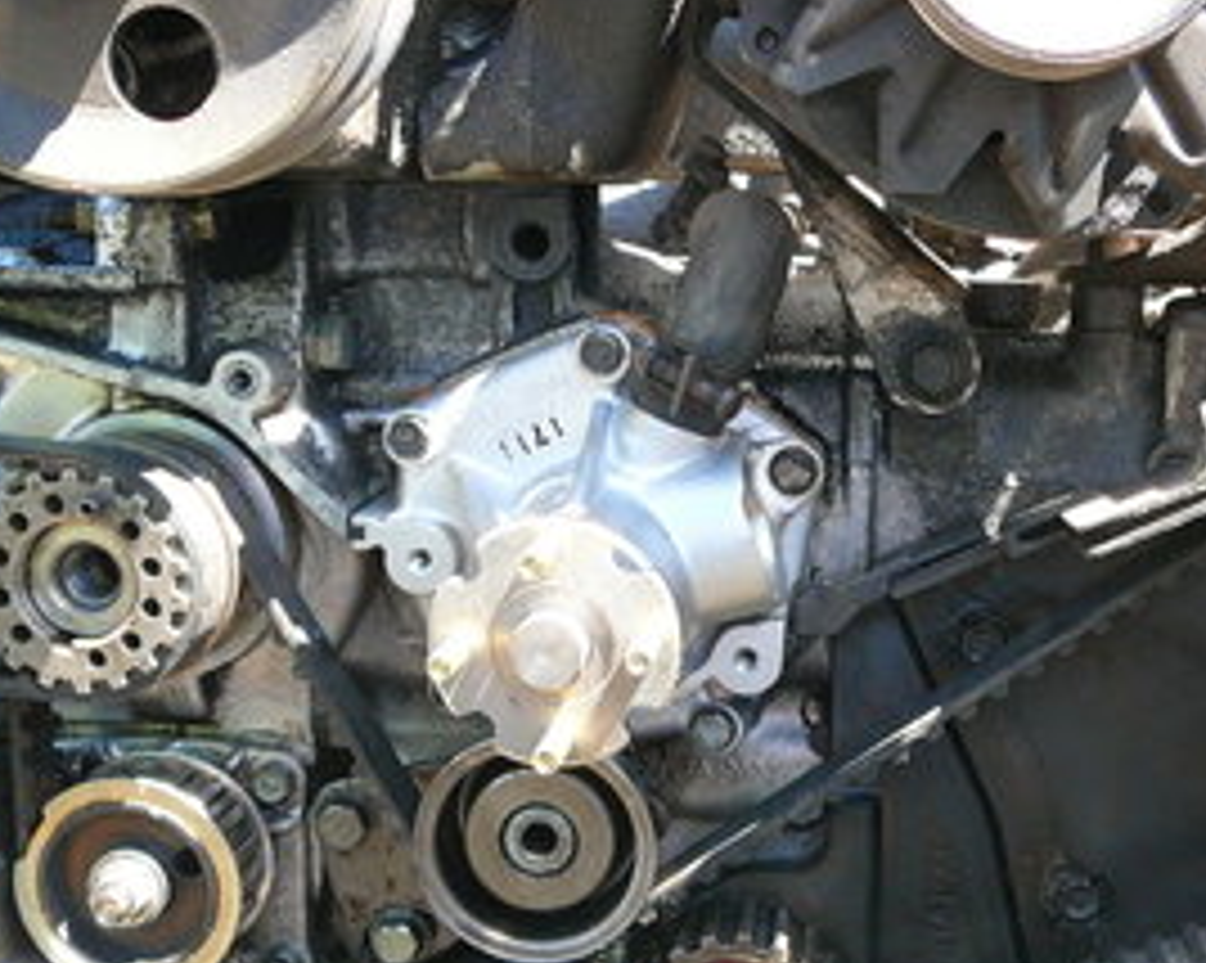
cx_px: 828
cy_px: 590
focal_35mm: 51
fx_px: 1819
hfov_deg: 36.2
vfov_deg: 29.6
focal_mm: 5.2
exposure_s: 1/40
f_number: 2.8
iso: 100
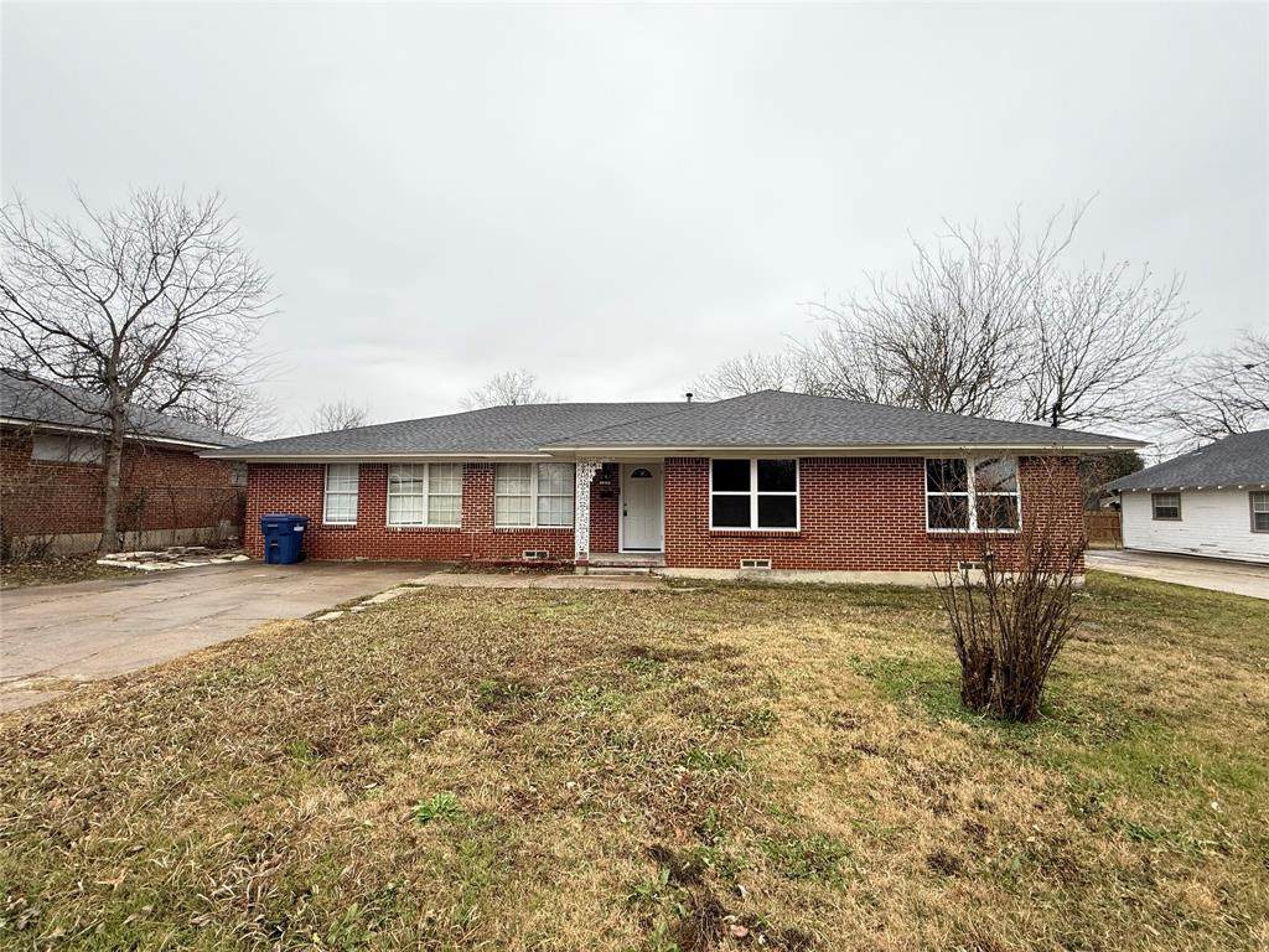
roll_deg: -0.6
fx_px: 513
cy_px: 476
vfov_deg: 85.7
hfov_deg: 102.1
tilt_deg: +3.8
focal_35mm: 14
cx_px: 634
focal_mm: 2.22
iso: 64
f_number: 2.2
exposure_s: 1/136
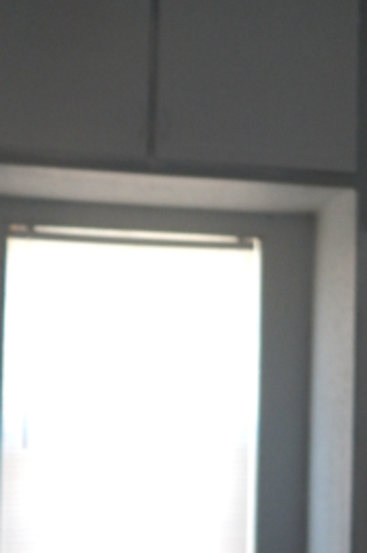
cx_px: 383
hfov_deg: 22.6
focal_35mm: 57
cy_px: 348
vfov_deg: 34.9
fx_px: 874
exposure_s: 1/30
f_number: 3
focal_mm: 4
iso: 200
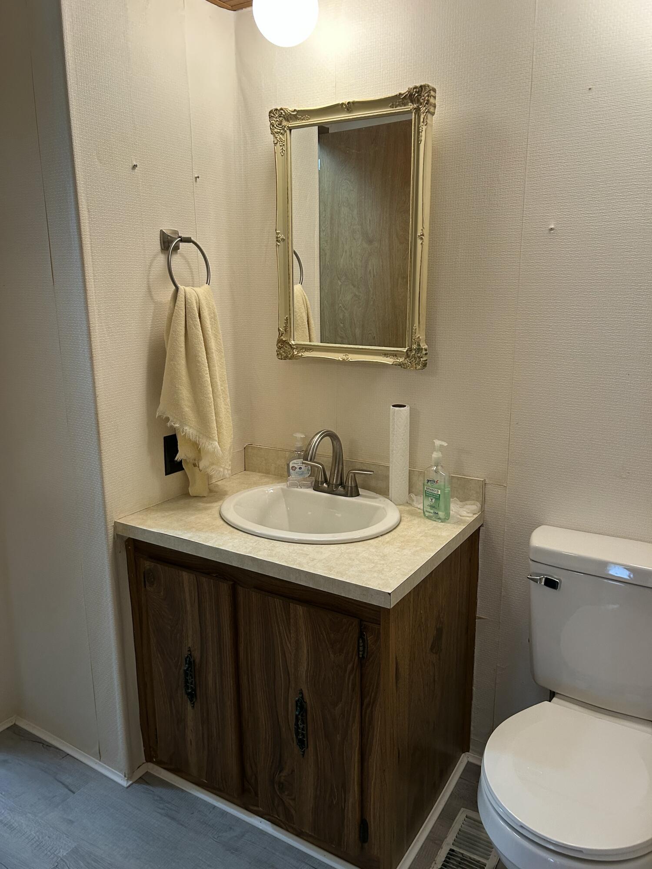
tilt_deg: -12.7
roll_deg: +0.6
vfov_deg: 67.3
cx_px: 326
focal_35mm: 26
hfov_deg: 53.1
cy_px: 434
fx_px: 653
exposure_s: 1/60
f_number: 1.5
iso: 160
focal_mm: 5.7
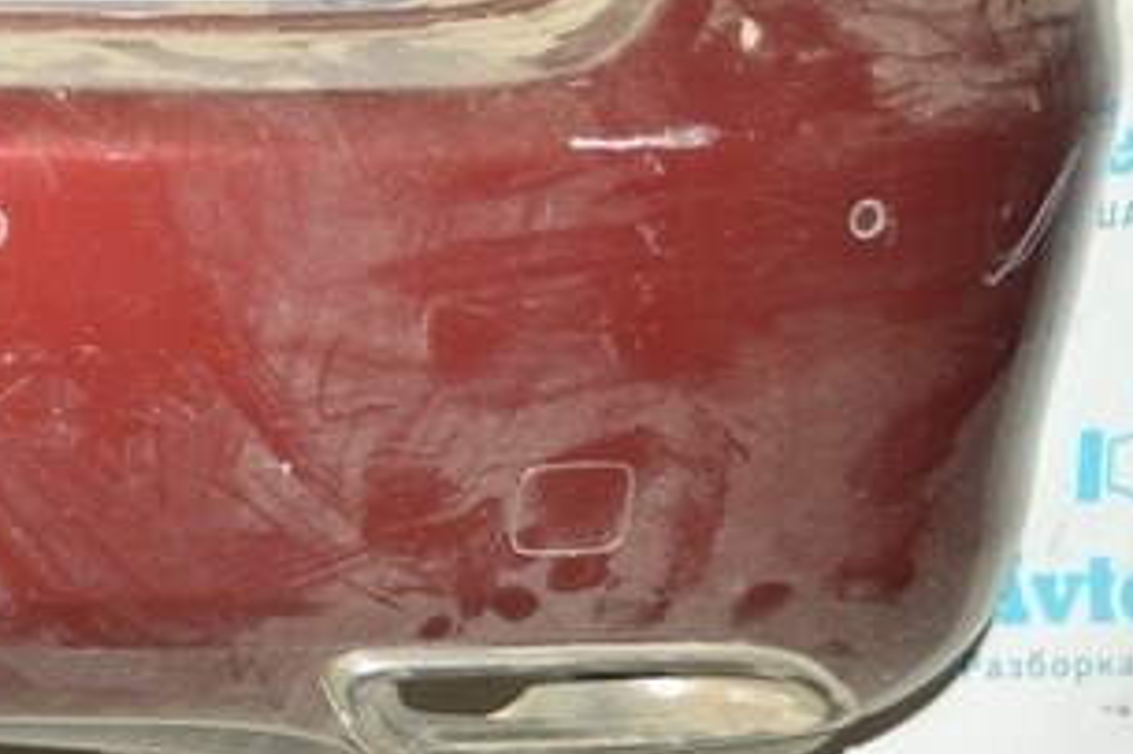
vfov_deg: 10.5
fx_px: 4120
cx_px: -524
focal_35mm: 131
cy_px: 277
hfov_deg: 14.7
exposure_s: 1/50
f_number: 4
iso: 400
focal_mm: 26
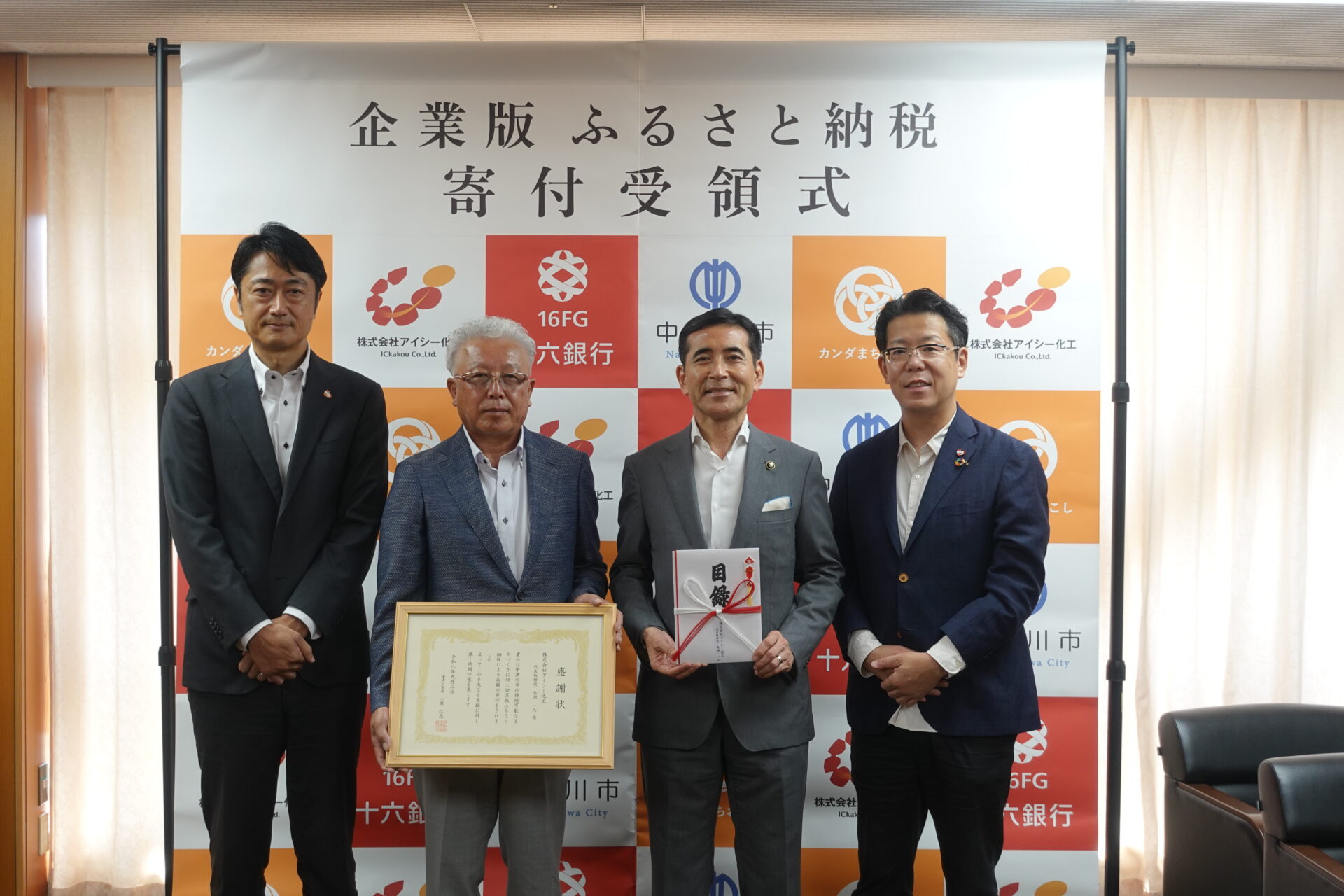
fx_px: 1605
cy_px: 448
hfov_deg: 45.4
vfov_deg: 31.2
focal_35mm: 43
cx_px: 672
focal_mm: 16.29
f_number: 2.8
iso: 200
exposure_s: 1/60
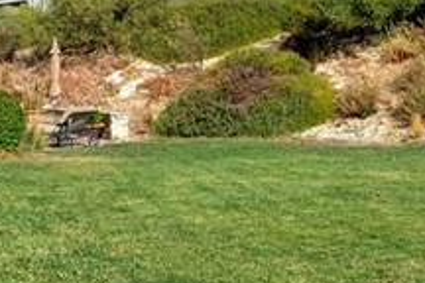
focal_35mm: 95
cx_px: 49
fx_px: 1121
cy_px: 101
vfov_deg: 14.4
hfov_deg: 21.0
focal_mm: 20
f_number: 8
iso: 200
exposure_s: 1/250
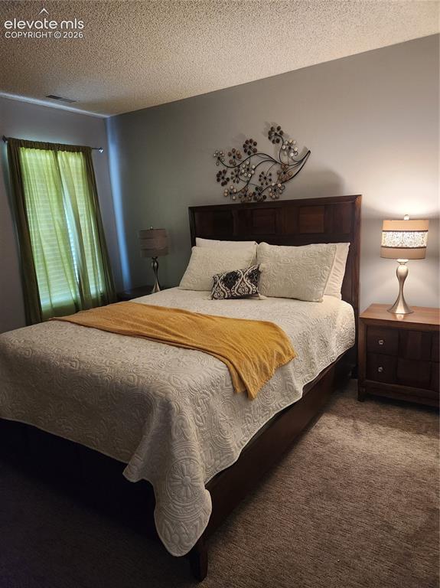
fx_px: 390
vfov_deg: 74.0
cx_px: 220
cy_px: 294
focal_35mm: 23
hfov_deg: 58.8
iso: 800
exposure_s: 1/60
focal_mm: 5.4
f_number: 1.8
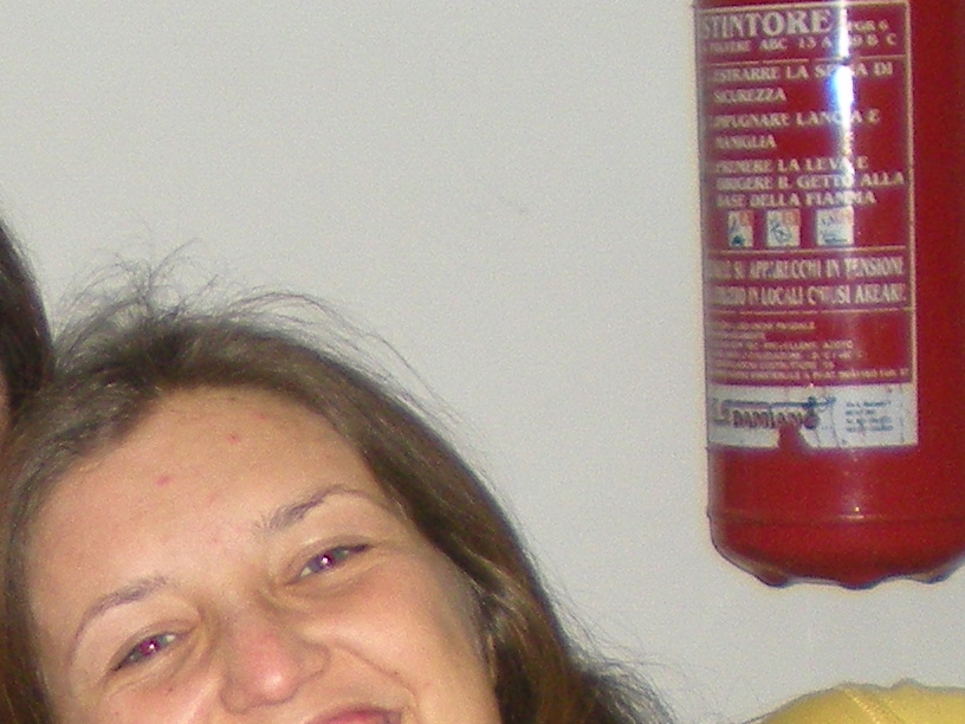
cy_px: 913
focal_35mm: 152
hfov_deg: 12.8
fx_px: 4237
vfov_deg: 9.6
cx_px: -84
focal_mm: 6.3
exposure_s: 1/60
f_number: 3.1
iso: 152
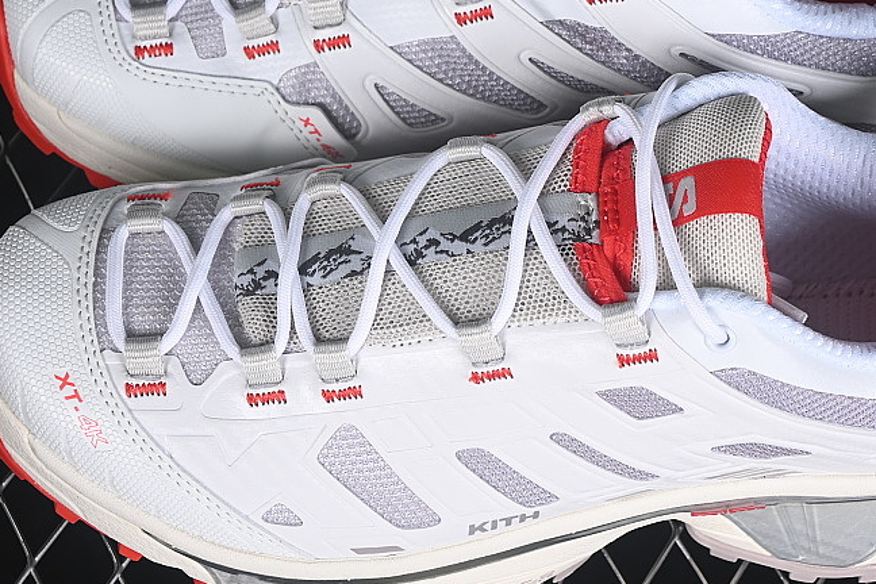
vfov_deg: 11.0
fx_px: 3041
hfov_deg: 16.4
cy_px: 174
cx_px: 569
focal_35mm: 125
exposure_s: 1/80
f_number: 7.1
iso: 160
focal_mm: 50
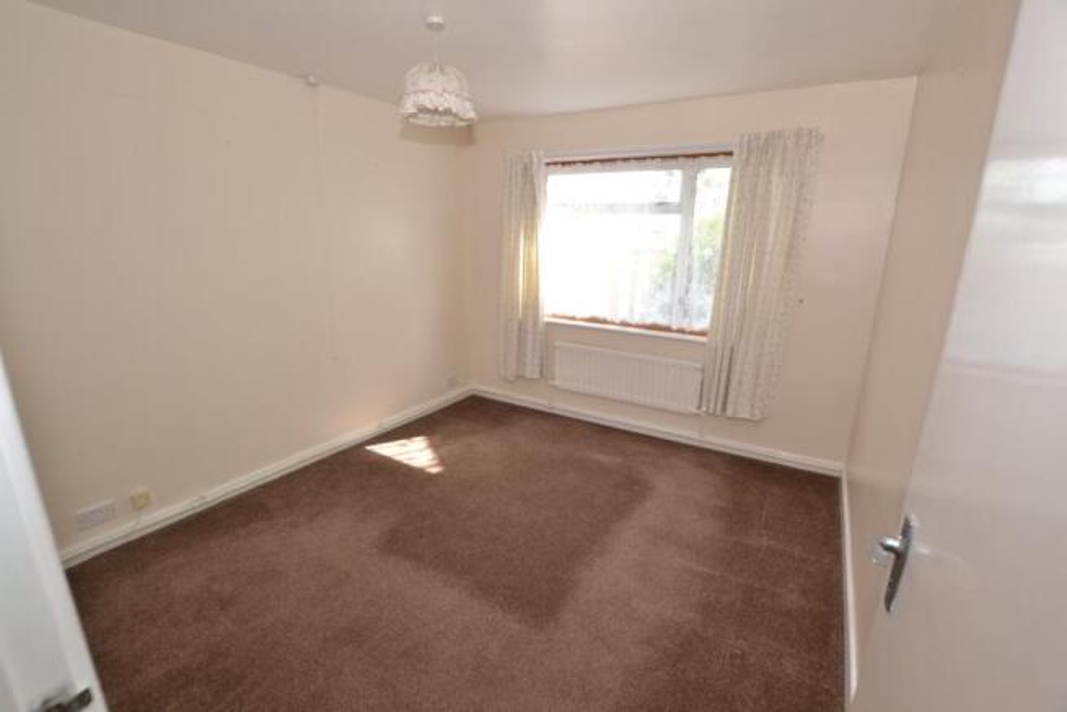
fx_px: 445
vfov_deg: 77.4
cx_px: 534
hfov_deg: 100.4
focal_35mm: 15
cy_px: 356
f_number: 5.6
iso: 400
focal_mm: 10
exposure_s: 1/125
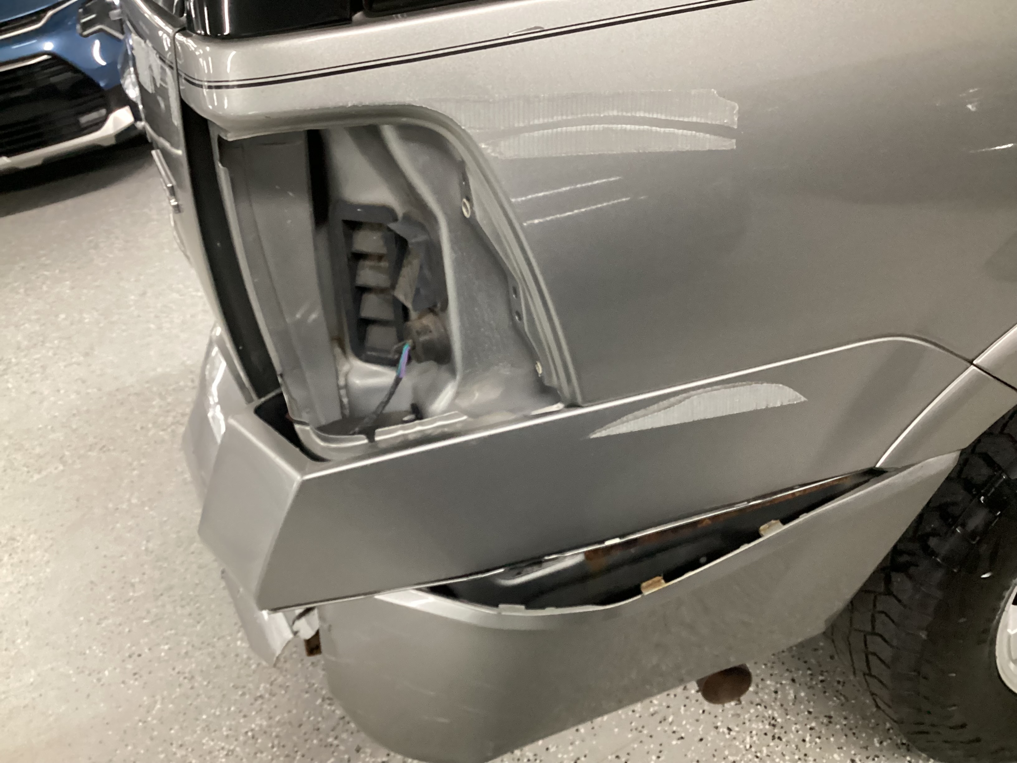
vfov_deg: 45.4
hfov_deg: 58.4
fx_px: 911
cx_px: 508
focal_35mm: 31
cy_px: 382
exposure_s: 1/40
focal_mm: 3.3
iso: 400
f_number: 2.4
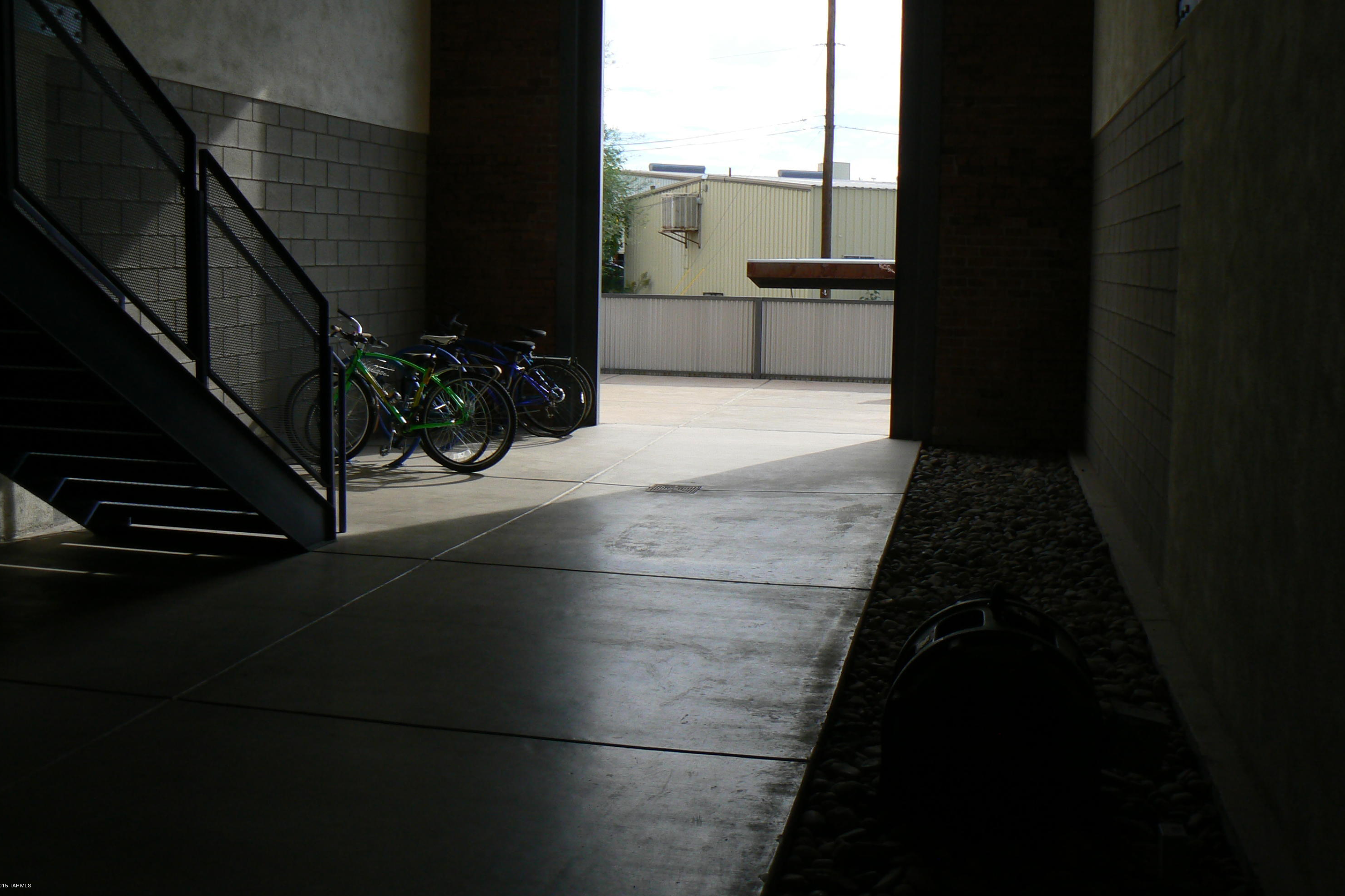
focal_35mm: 38
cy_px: 406
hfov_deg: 50.7
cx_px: 671
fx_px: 1420
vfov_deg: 35.0
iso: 80
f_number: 5.6
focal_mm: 6
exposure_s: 1/250
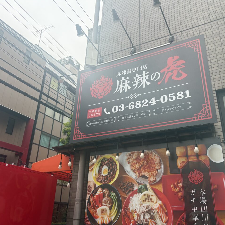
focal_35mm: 31
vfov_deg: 52.5
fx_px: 228
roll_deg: +0.3
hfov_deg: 52.4
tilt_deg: +20.9
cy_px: 112
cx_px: 128
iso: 64
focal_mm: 5.96
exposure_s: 1/465
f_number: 1.6
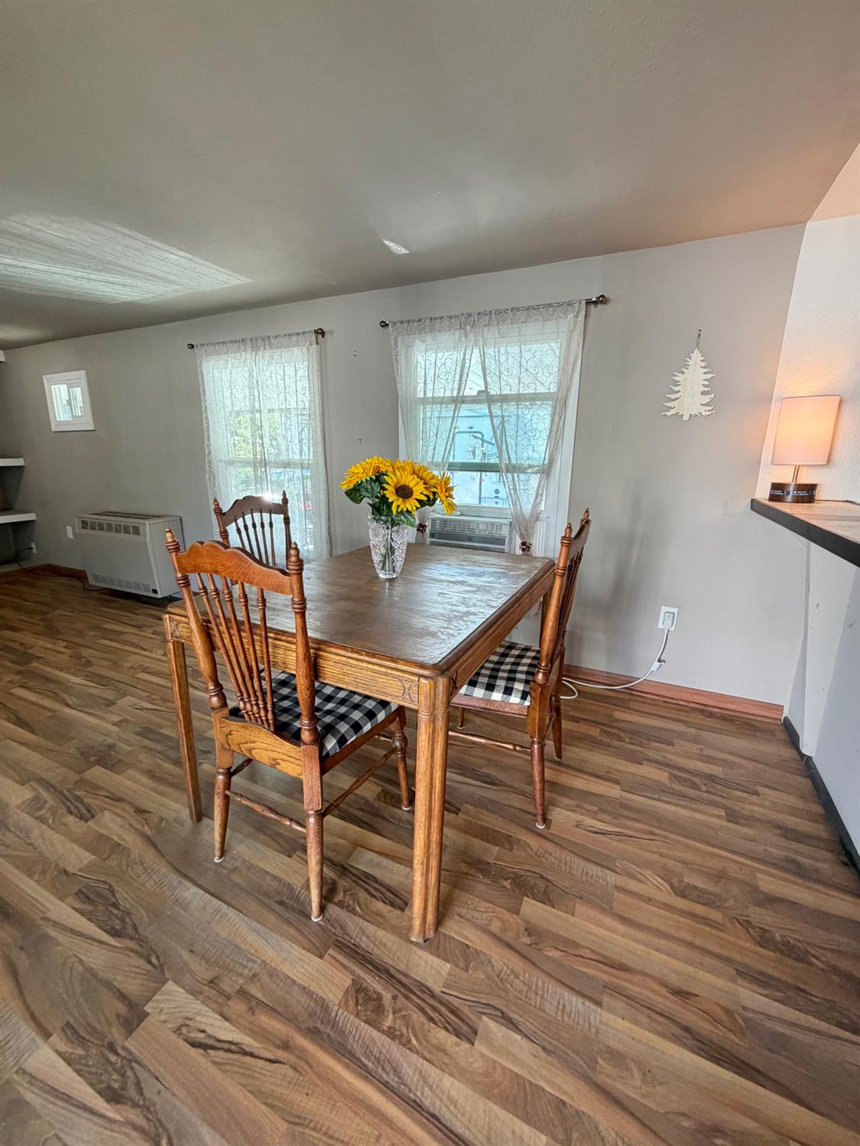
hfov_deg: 85.7
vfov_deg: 102.0
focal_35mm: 14
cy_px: 573
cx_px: 430
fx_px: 464
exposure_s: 1/60
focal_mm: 2.22
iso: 160
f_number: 2.2
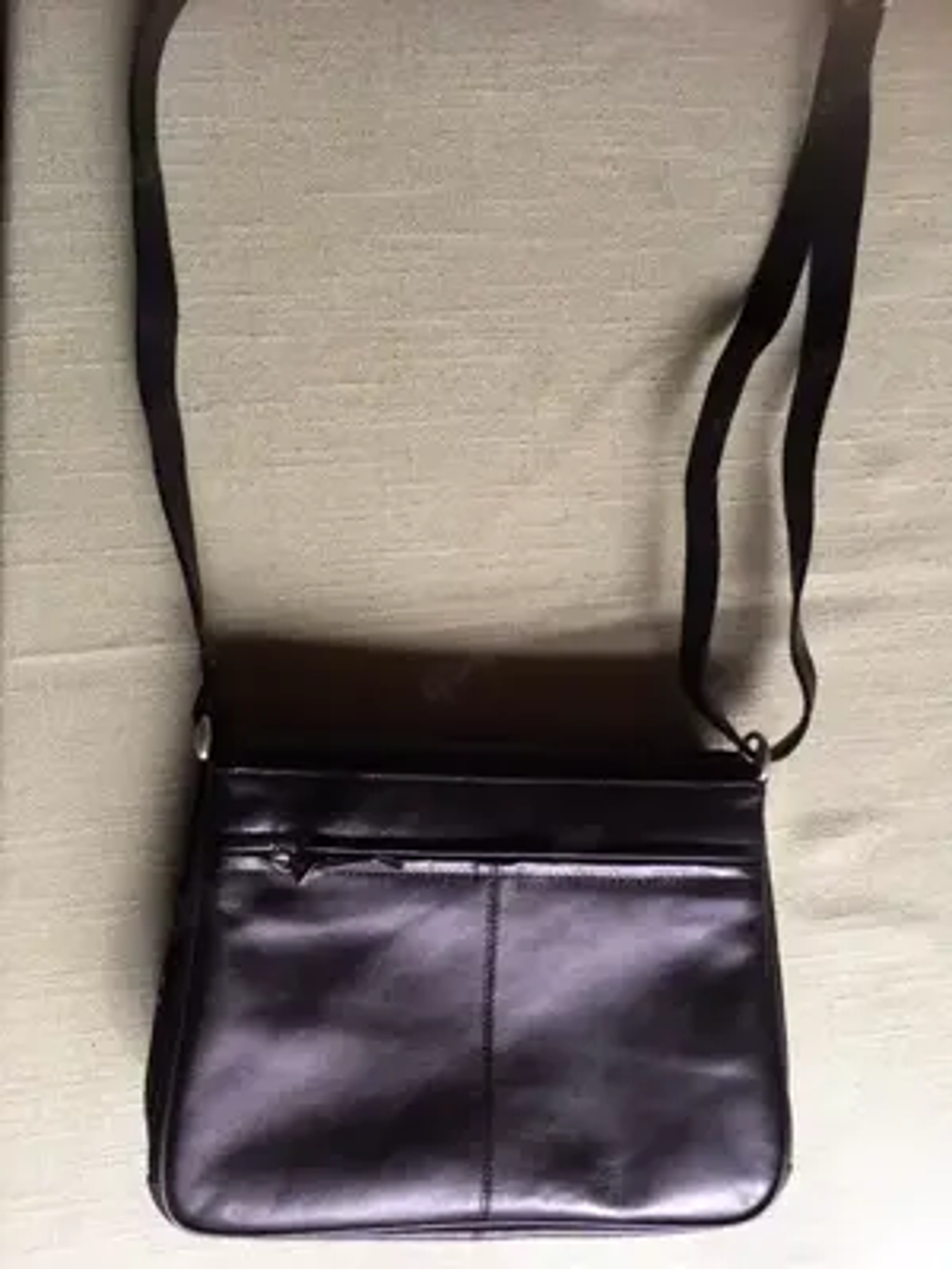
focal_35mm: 29
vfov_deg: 61.7
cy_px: 634
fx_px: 1063
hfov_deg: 48.2
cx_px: 476
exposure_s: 1/33
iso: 80
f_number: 2.2
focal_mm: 4.15
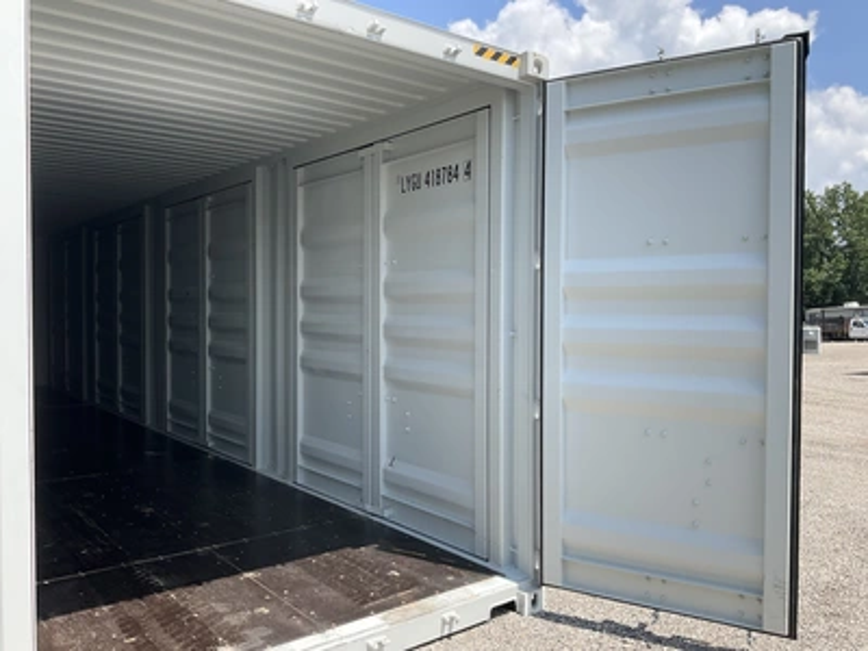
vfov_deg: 48.2
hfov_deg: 61.7
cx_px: 434
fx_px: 727
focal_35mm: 29
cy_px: 326
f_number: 1.8
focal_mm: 3
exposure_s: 1/929
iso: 25
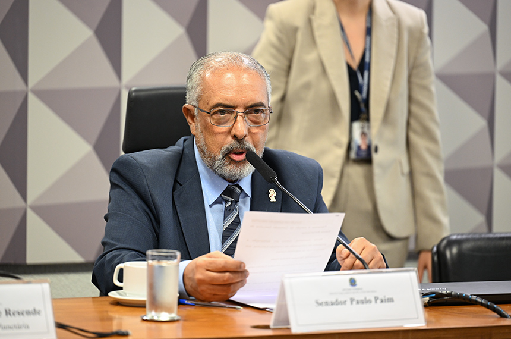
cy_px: 170
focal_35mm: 200
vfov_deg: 6.8
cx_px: 256
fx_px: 2834
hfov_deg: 10.3
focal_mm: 200
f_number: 2.8
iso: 1600
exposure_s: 1/125
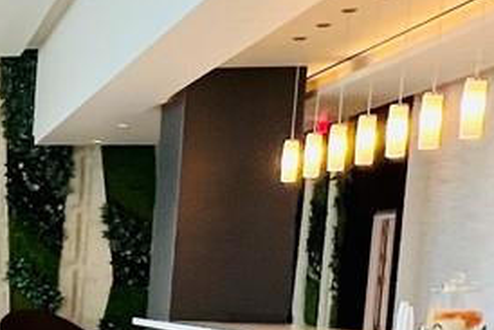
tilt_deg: -6.0
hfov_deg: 19.3
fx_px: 1085
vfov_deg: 16.6
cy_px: 395
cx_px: -395
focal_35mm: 79
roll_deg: -0.8
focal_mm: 1.57
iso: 250
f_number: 1.8
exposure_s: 1/120
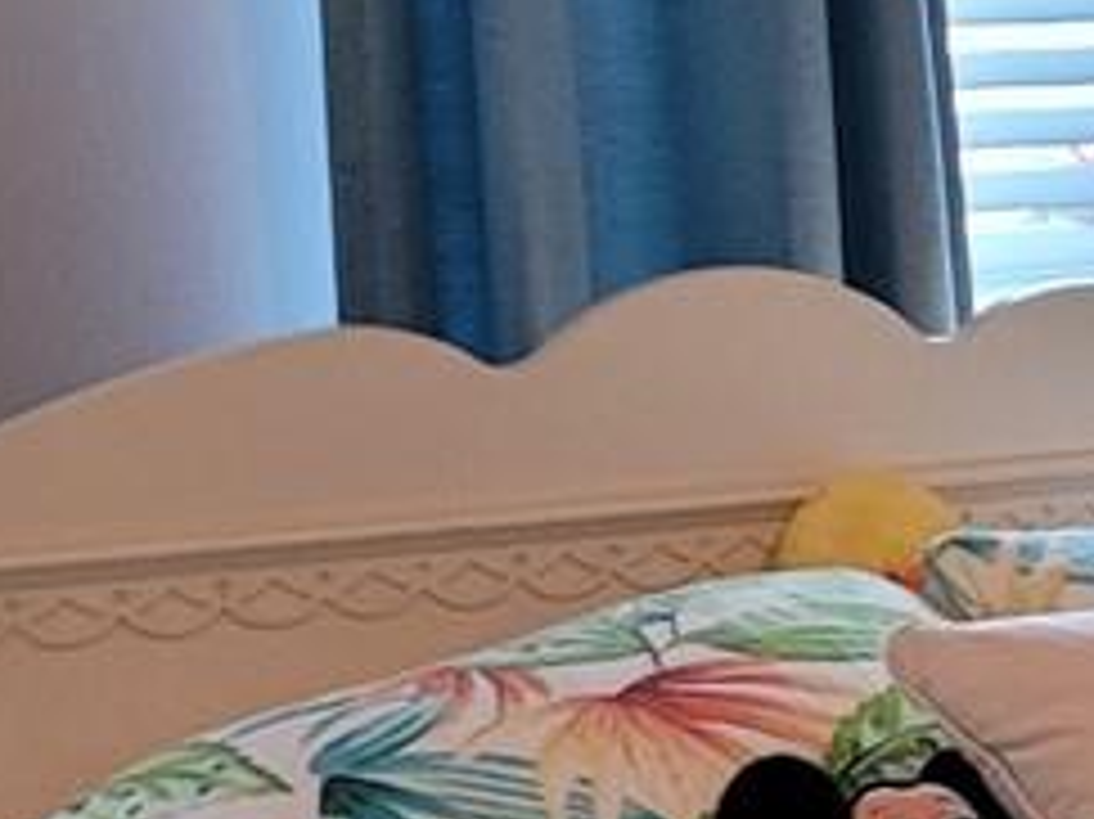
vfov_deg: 8.6
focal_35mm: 171
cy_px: 1062
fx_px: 5402
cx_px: 2418
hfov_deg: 10.3
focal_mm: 5.4
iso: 200
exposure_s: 1/40
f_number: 1.8
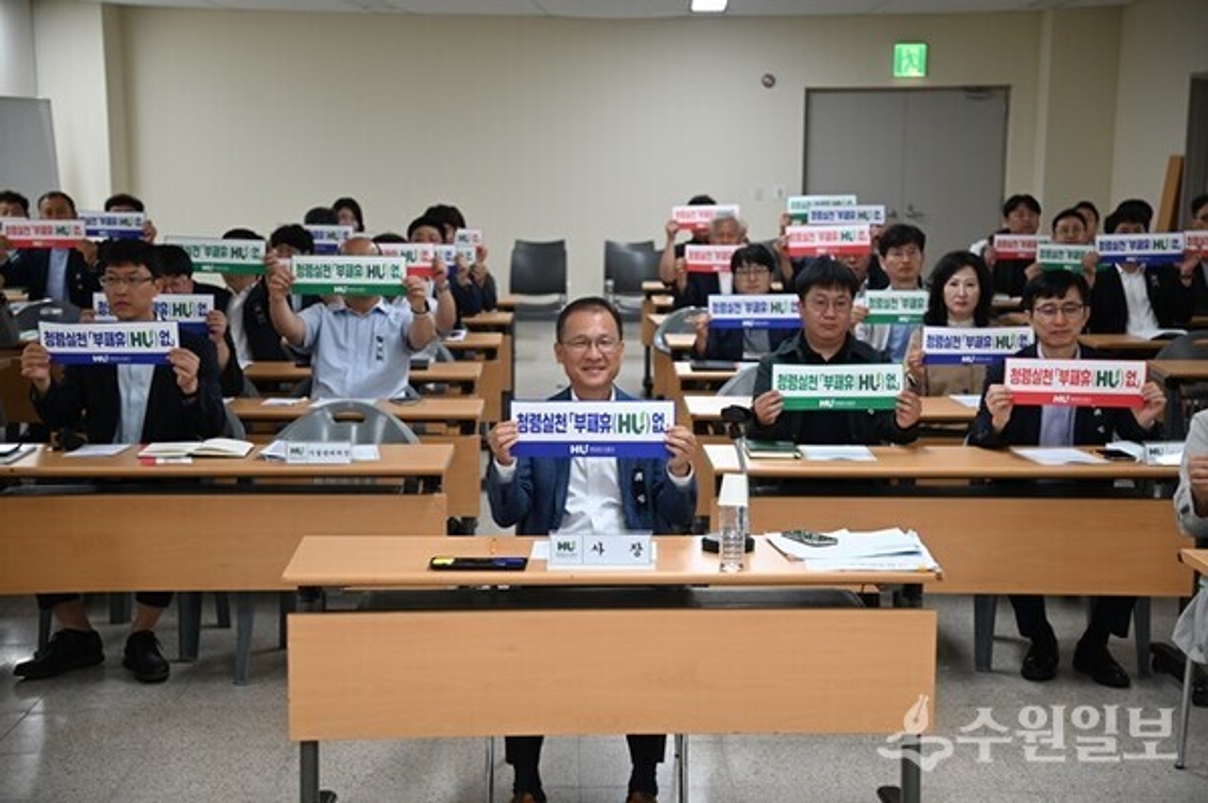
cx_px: 604
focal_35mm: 62
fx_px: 2079
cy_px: 402
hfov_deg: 32.4
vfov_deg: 21.9
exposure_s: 1/250
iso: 1600
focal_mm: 62
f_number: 4
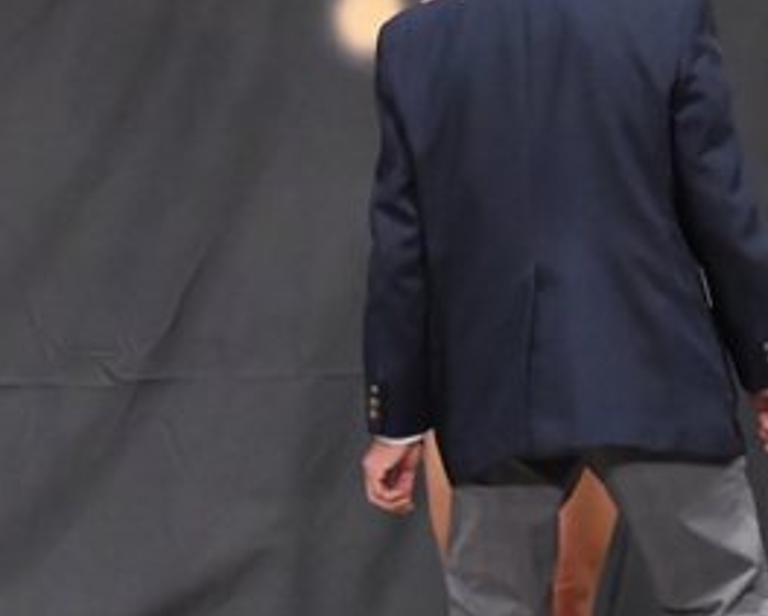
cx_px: -203
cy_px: 508
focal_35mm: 599
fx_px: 13630
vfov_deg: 2.6
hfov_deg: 3.2
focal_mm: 145
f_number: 5.6
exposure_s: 1/400
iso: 6400
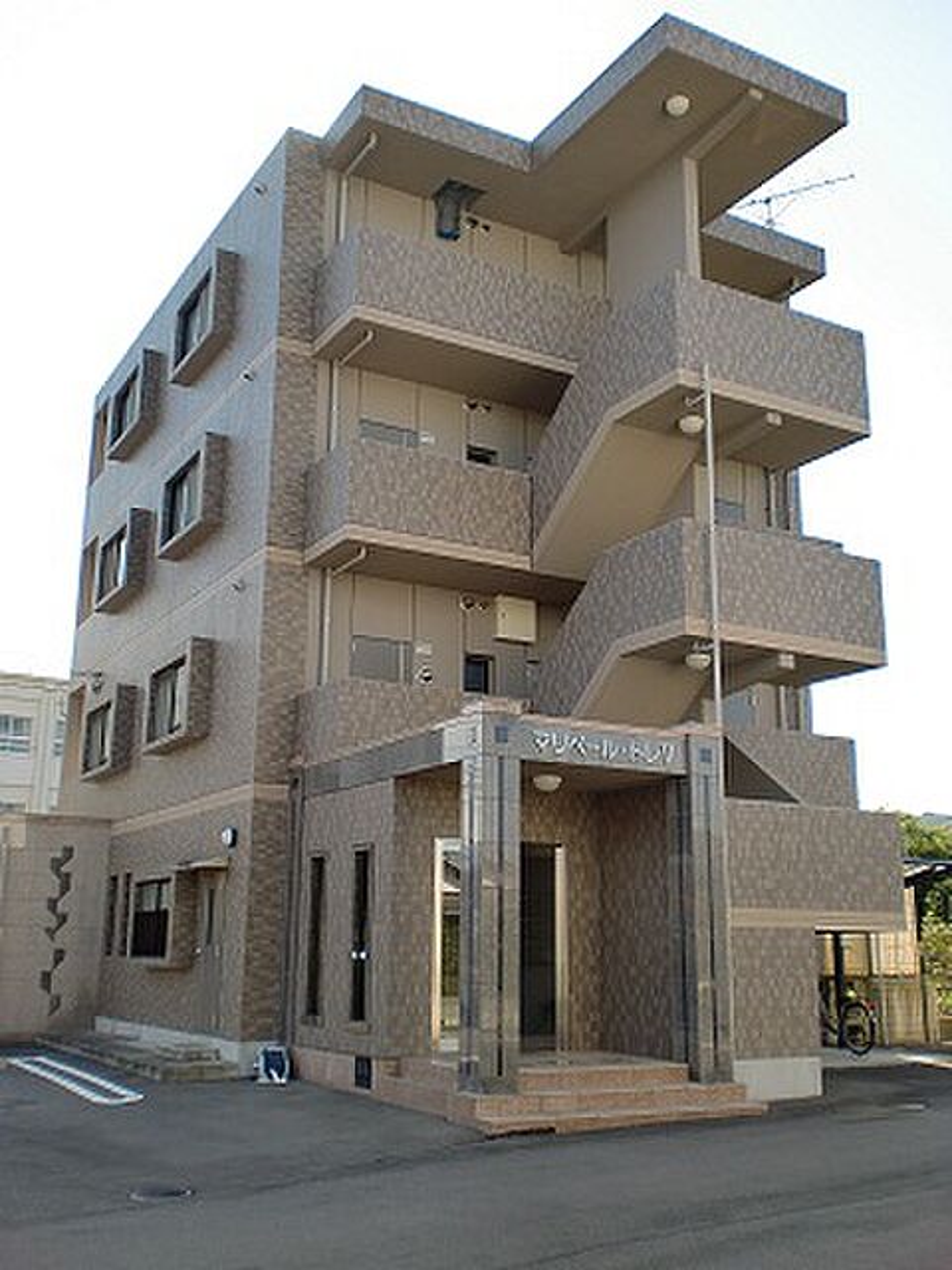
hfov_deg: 40.7
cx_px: 476
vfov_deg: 52.6
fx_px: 1283
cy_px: 635
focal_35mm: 35
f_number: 3.1
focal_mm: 6.3
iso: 64
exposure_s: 1/400
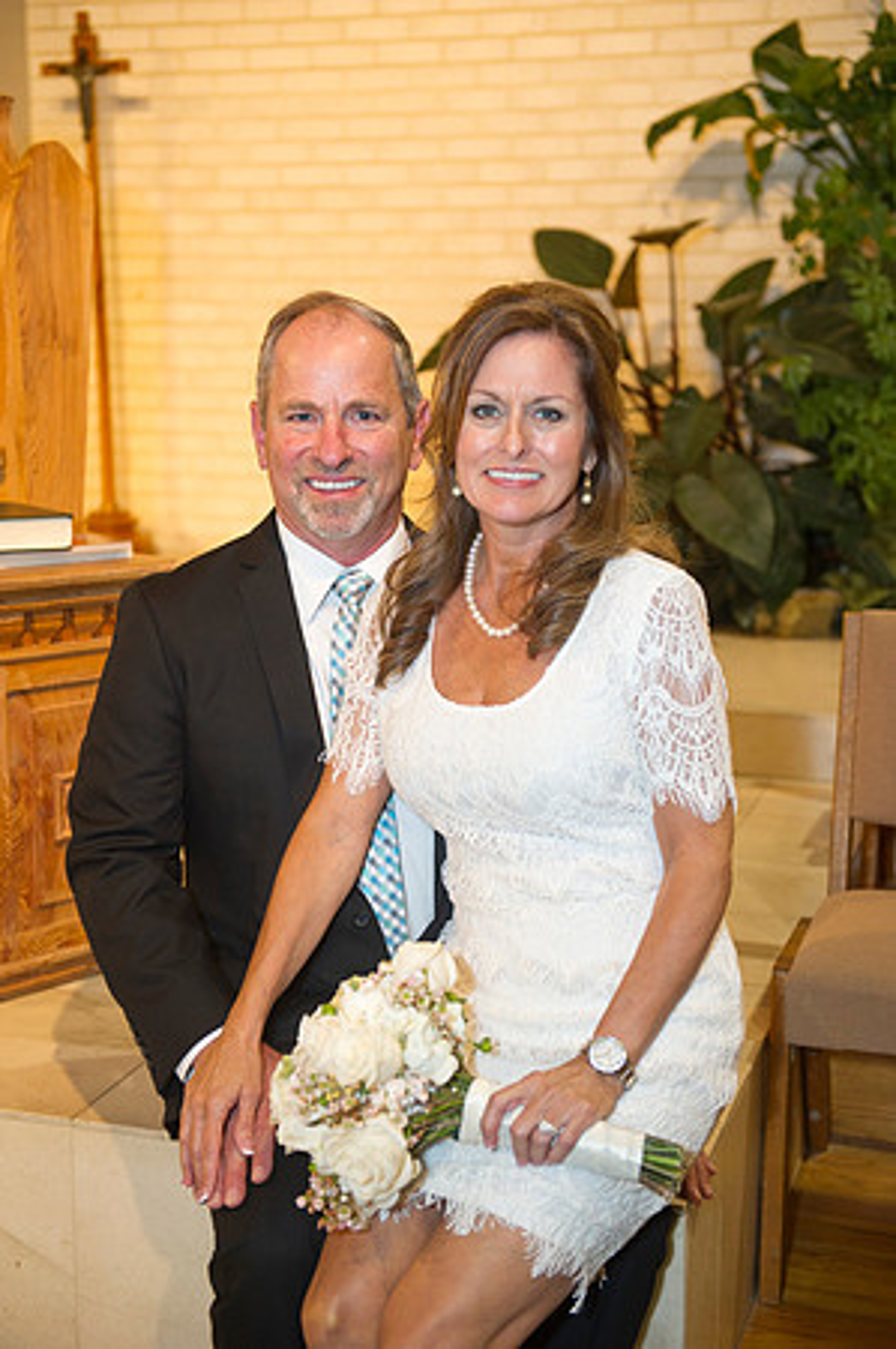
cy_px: 674
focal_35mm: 52
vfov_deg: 38.2
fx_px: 1946
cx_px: 448
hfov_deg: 25.9
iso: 1250
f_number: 3.2
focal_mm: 52
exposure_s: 1/125
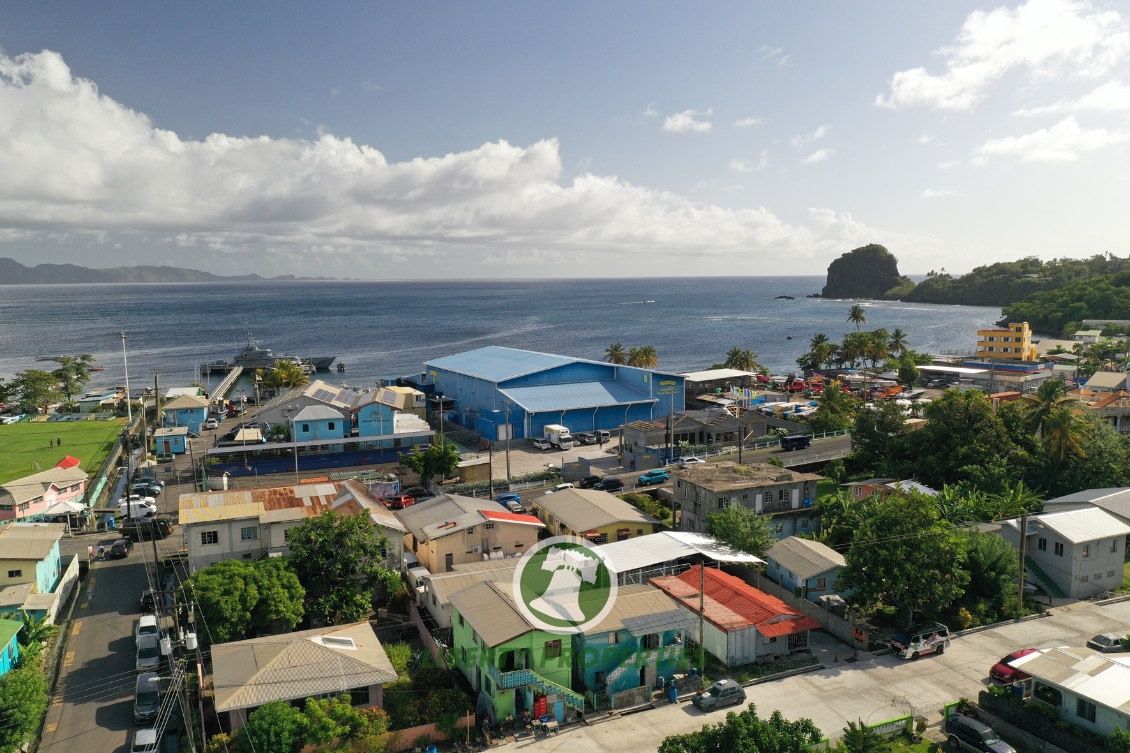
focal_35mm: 28
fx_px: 879
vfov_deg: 46.4
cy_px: 376
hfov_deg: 65.5
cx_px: 565
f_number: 5.6
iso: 160
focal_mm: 10.26
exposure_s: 1/30
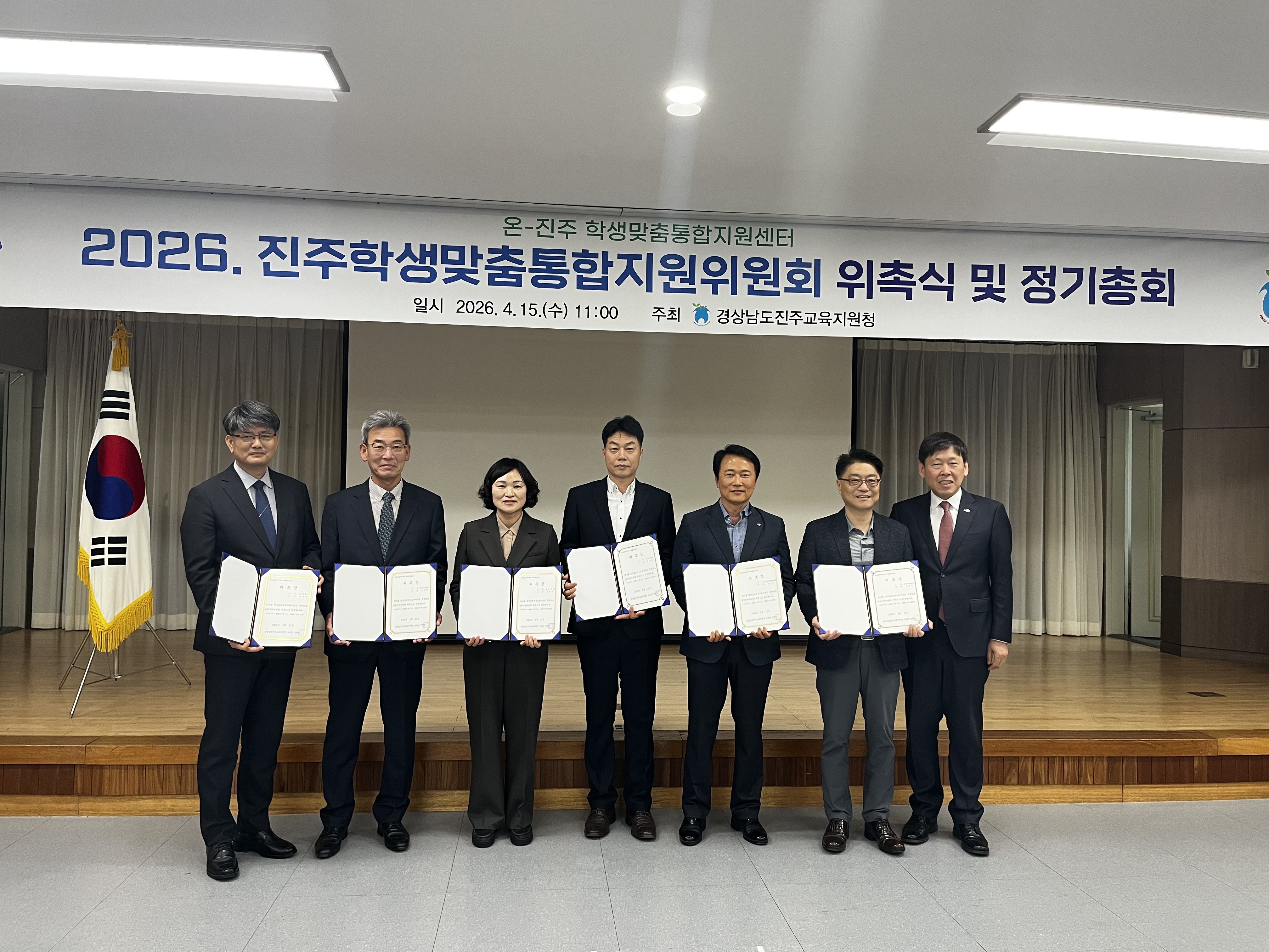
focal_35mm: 26
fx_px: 953
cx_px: 634
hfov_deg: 67.3
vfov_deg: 53.1
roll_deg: -1.0
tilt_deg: +1.3
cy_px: 476
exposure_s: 1/60
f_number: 1.6
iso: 125
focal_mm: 5.1
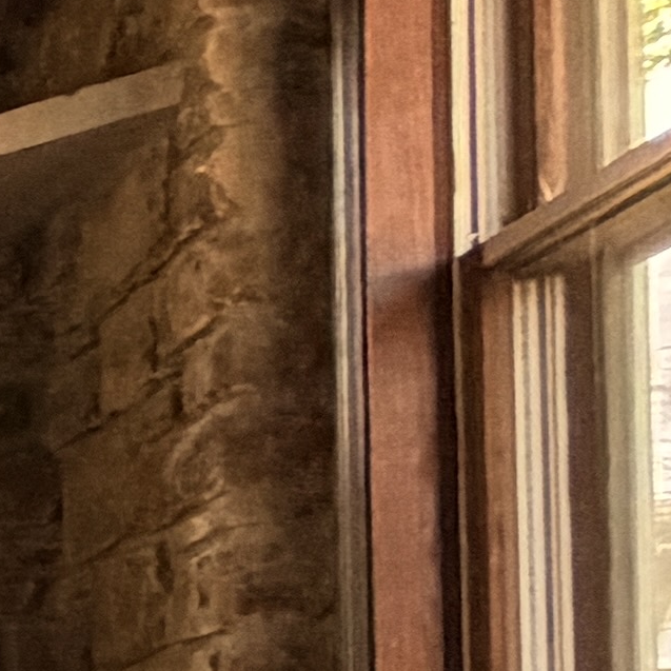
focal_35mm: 111
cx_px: -2194
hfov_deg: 7.6
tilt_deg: -1.0
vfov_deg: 14.5
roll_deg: +1.0
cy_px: 1035
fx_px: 2434
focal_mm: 2.22
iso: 320
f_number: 2.2
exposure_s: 1/121
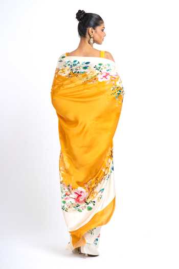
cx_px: 90
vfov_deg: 23.9
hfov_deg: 16.1
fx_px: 634
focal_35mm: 85
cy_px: 134
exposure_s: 1/160
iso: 200
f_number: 13
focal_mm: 85
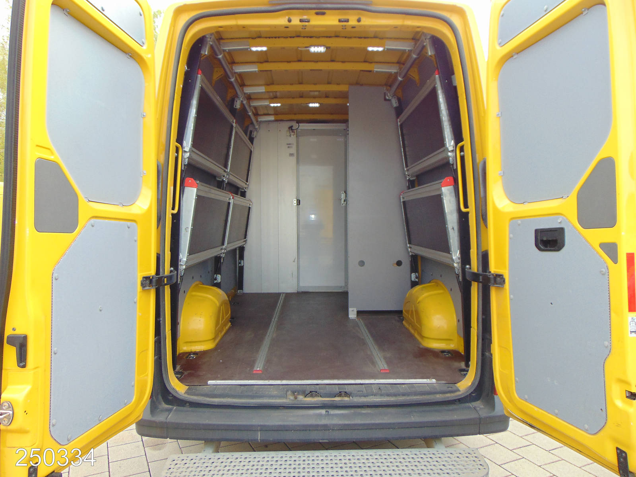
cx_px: 318
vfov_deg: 54.9
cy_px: 238
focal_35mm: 25
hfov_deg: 69.4
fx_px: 459
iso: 100
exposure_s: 1/250
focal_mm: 4.5
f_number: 3
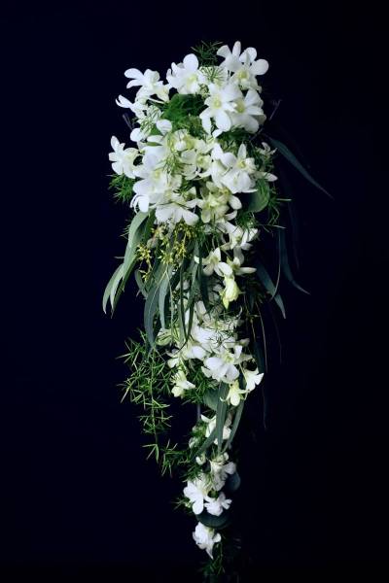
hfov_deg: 27.5
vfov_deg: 40.3
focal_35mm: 49
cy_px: 292
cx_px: 194
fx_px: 794
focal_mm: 49
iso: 2000
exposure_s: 1/30
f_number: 4
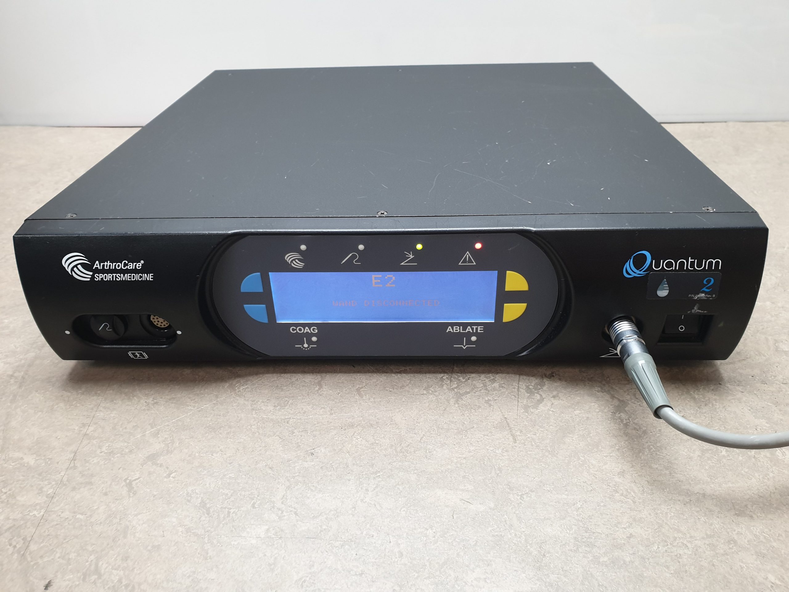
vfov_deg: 53.1
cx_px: 394
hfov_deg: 67.3
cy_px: 296
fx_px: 593
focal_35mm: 26
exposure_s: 1/50
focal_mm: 4.3
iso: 160
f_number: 2.4
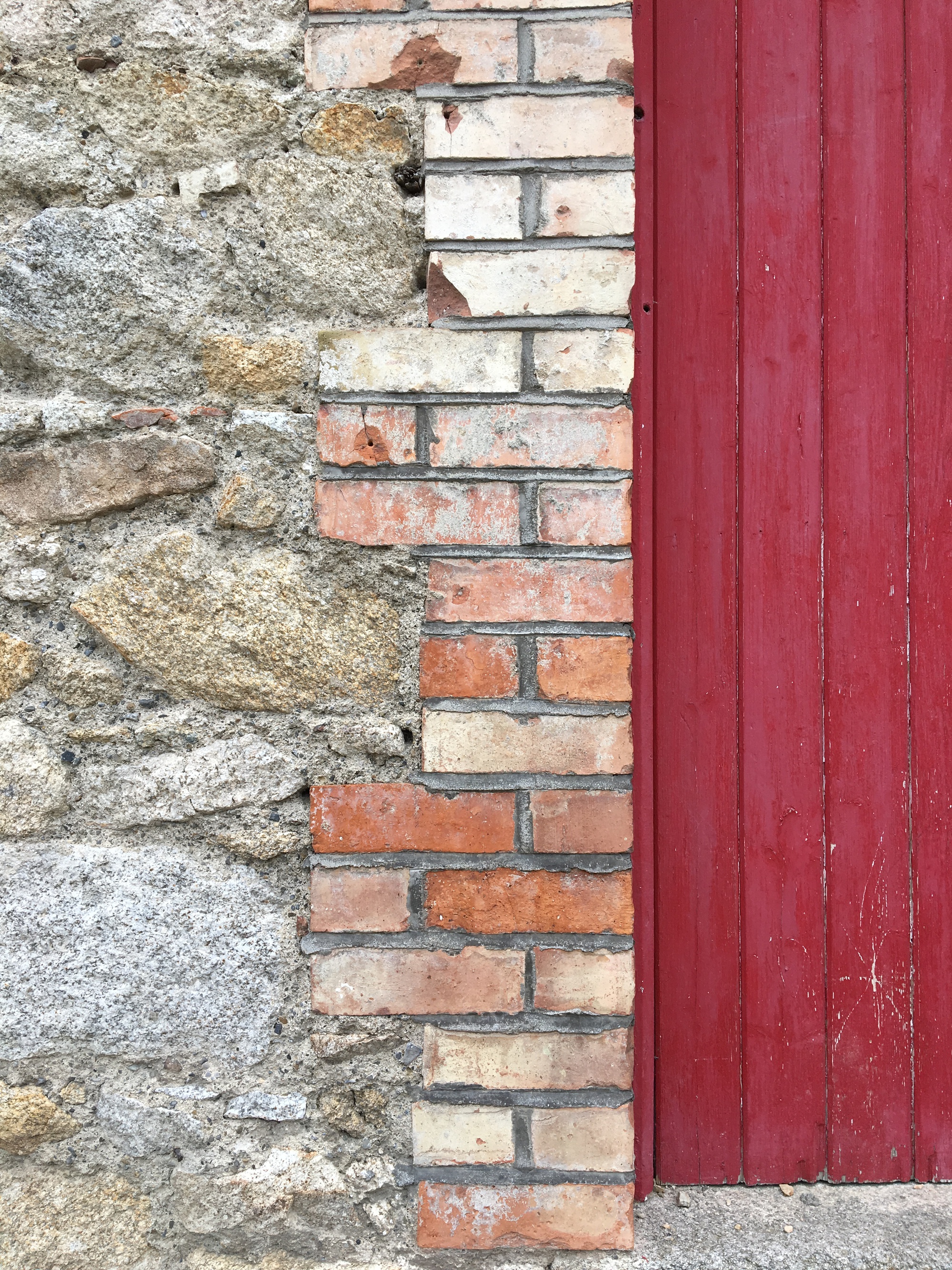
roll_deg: +0.2
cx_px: 476
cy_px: 635
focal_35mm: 29
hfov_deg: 48.2
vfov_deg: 61.7
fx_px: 1063
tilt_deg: +0.6
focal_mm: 4.15
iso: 25
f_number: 2.2
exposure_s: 1/306
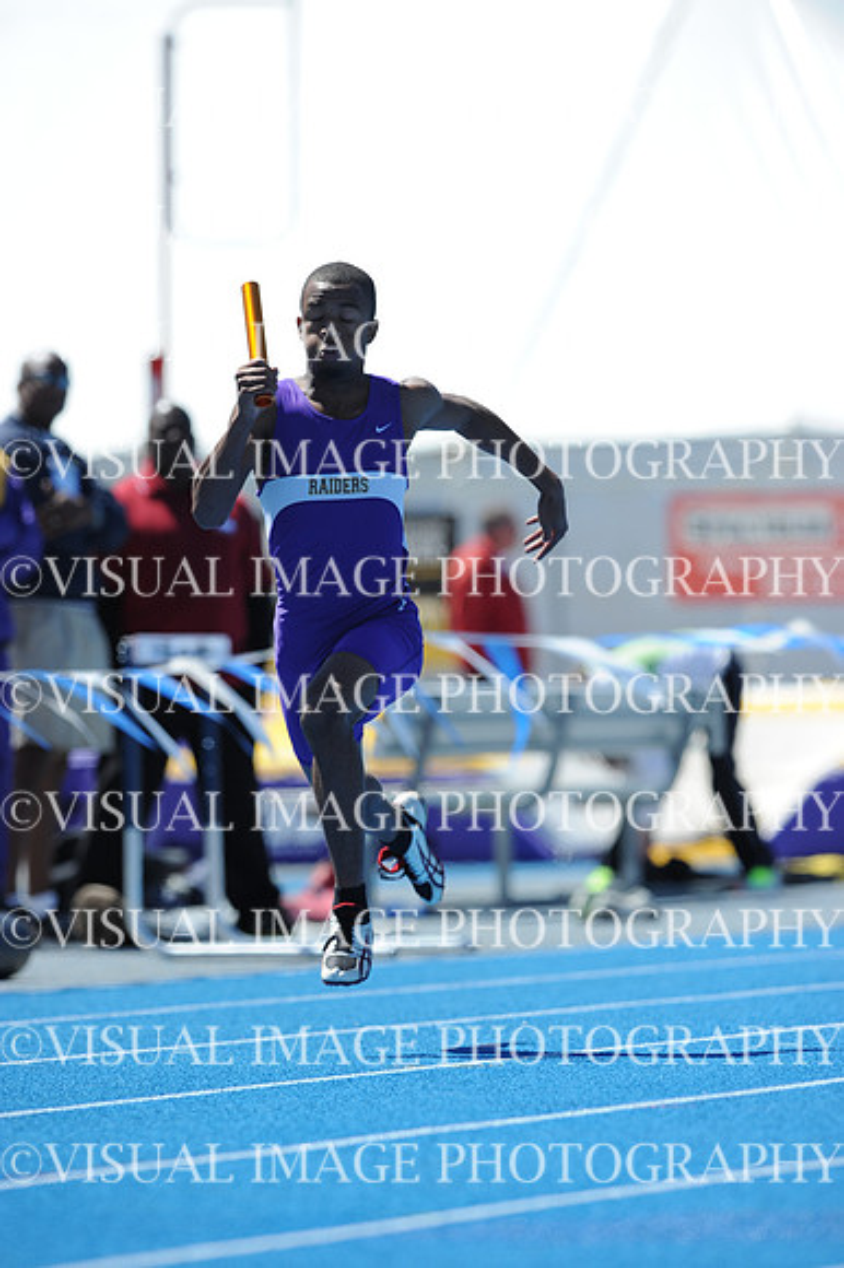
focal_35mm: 400
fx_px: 14082
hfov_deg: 3.4
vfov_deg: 5.2
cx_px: 422
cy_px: 634
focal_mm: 400
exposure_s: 1/1600
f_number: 5.6
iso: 320
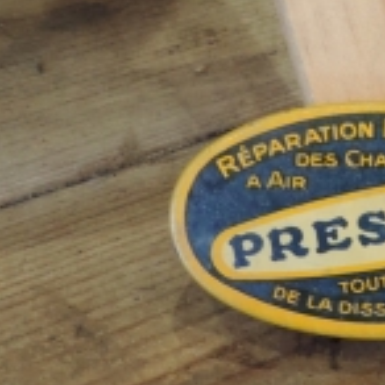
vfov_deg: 19.8
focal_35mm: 87
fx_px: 1095
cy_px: 95
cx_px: 419
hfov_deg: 19.2
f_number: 3
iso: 400
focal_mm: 4.3
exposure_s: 1/25
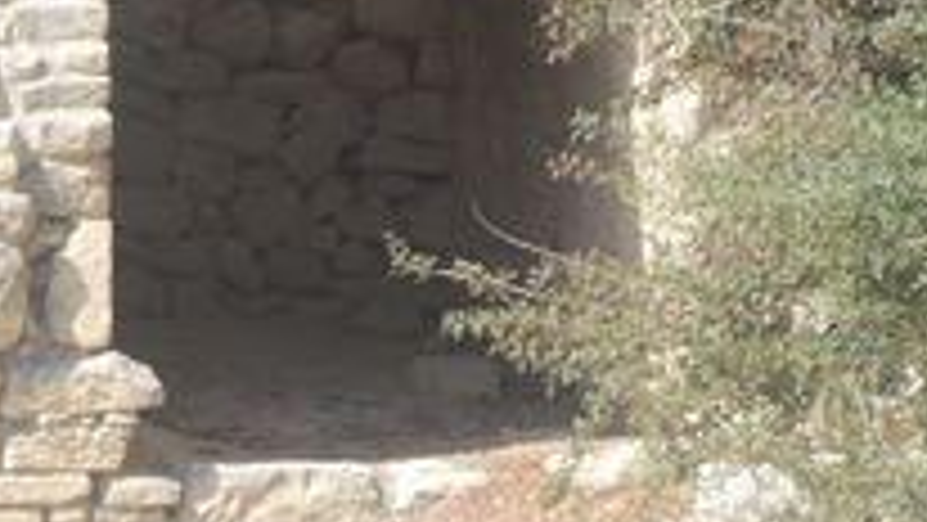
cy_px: 110
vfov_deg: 1.8
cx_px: 288
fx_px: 16424
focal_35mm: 668
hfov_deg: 3.2
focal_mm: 200
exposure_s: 1/320
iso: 200
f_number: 7.1
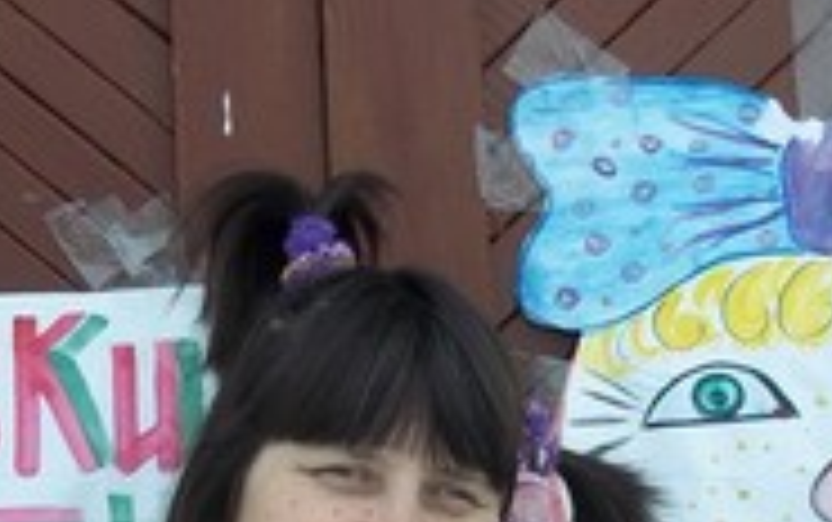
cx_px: 274
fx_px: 2338
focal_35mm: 103
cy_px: 551
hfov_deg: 20.1
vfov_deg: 12.5
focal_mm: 6.5
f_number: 3.1
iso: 80
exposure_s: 1/320
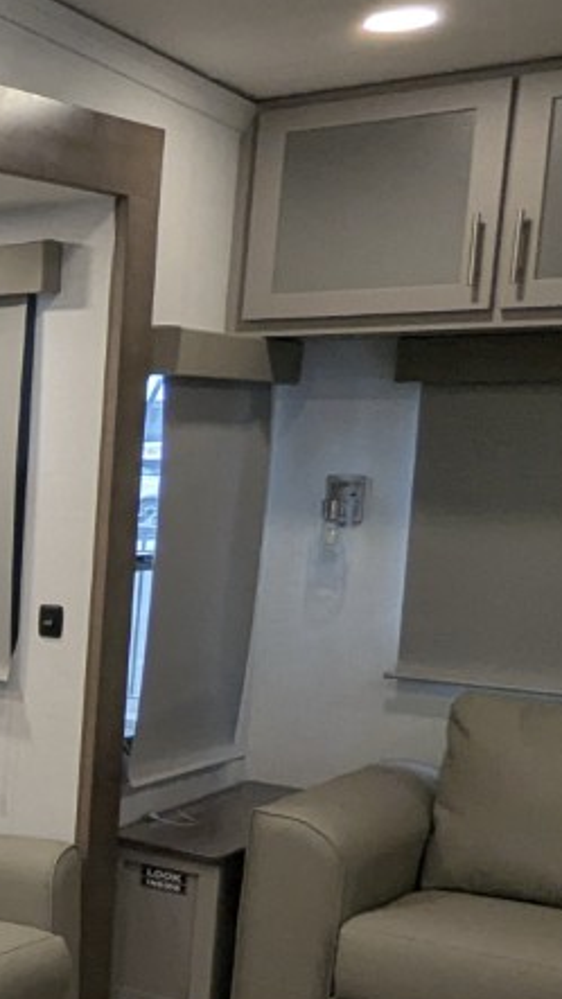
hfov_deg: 14.2
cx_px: -809
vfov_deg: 37.7
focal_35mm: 55
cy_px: 589
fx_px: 1458
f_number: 2.2
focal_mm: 2.35
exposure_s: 1/136
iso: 224
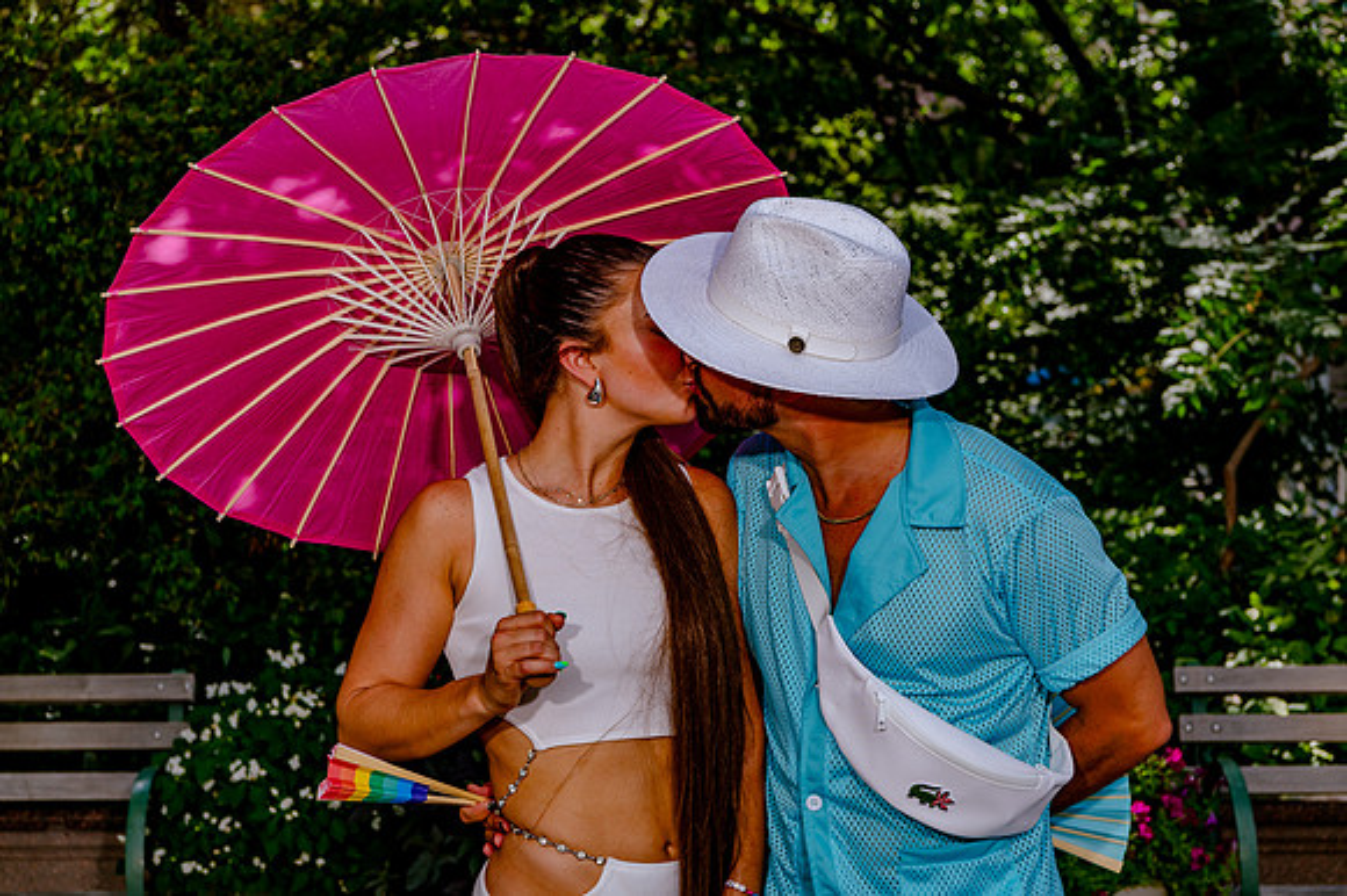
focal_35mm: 74
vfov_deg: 18.4
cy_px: 433
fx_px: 2765
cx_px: 705
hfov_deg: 27.4
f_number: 7.1
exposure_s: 1/400
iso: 200
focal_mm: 70
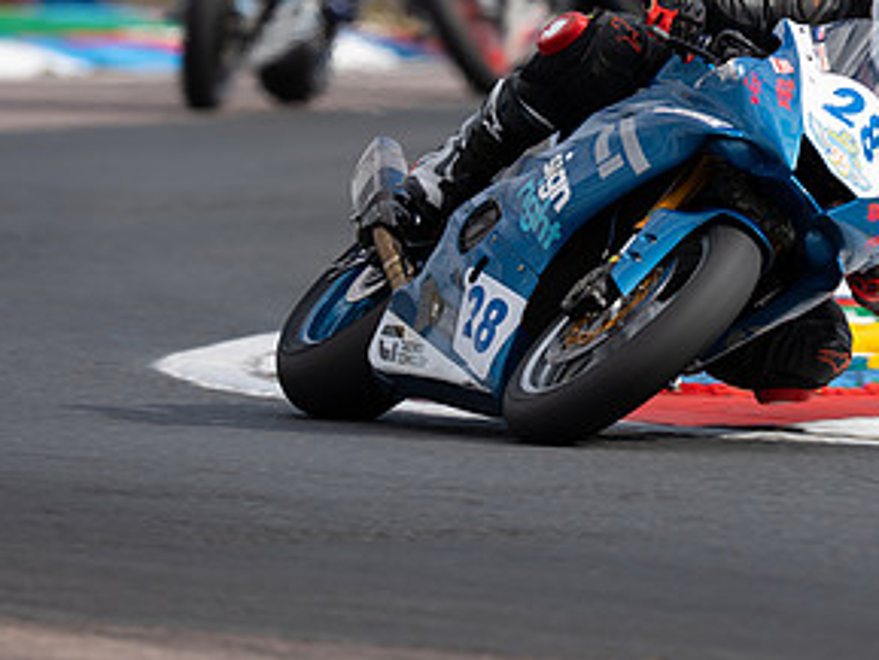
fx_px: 21110
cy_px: 66
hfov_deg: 2.4
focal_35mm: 831
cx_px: 729
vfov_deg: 1.8
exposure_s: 1/400
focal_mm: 400
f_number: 4.5
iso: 64
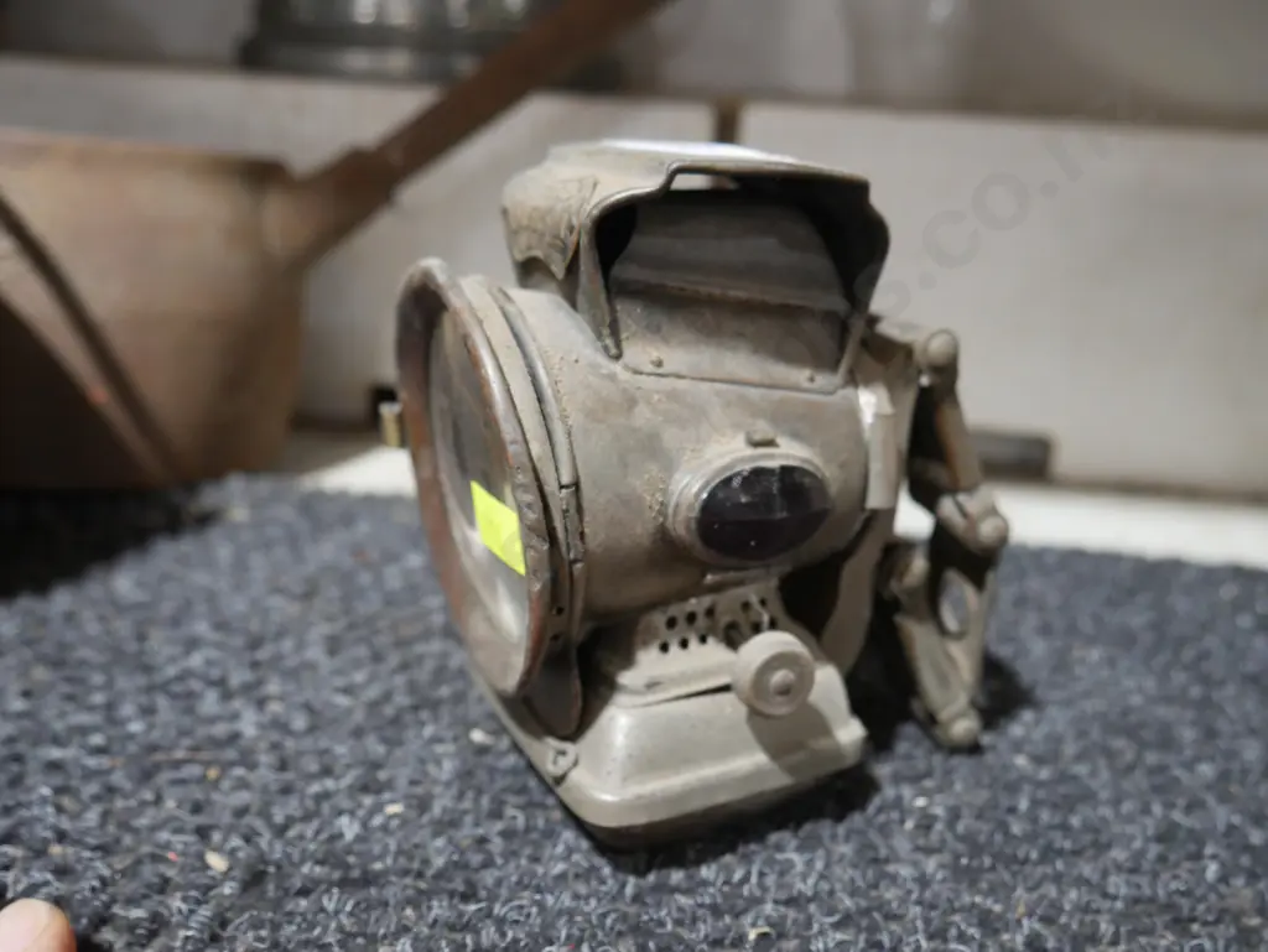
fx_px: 1393
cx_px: 634
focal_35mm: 38
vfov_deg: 37.8
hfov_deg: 49.0
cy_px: 476
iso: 1250
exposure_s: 1/60
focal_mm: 19
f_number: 4.1
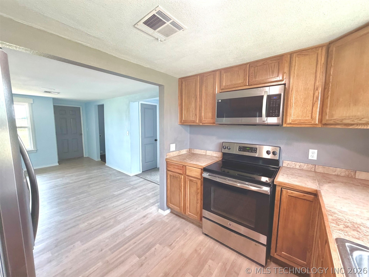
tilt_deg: -5.5
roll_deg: +0.0
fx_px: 149
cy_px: 138
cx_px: 184
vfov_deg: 85.7
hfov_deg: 102.1
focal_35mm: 14
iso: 320
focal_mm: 2.22
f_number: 2.2
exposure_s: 1/120
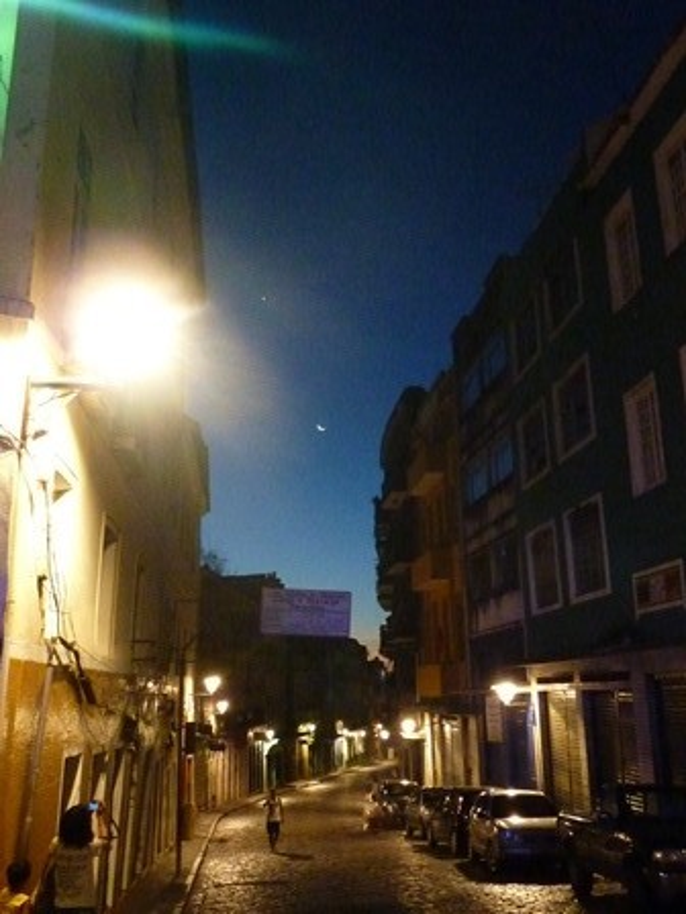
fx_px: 872
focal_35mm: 33
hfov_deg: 42.9
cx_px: 343
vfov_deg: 55.4
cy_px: 457
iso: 800
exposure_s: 1/13
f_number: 3.3
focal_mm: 4.1
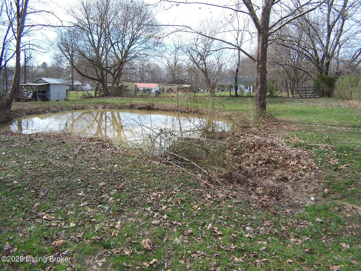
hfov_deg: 49.0
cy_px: 136
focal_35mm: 38
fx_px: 396
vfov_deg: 37.7
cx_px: 180
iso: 80
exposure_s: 1/350
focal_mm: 6.3
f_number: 2.8
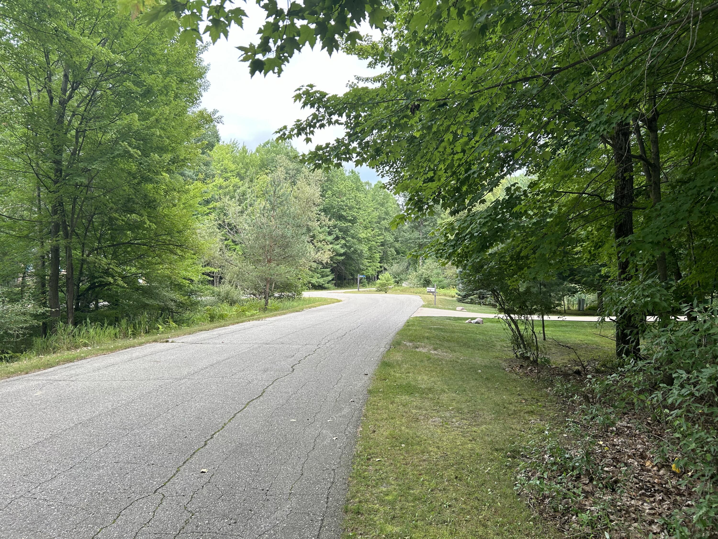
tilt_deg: +1.5
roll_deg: +0.5
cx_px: 359
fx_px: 539
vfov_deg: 53.1
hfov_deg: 67.3
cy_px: 270
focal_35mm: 26
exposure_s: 1/490
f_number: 1.5
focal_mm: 5.7
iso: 50
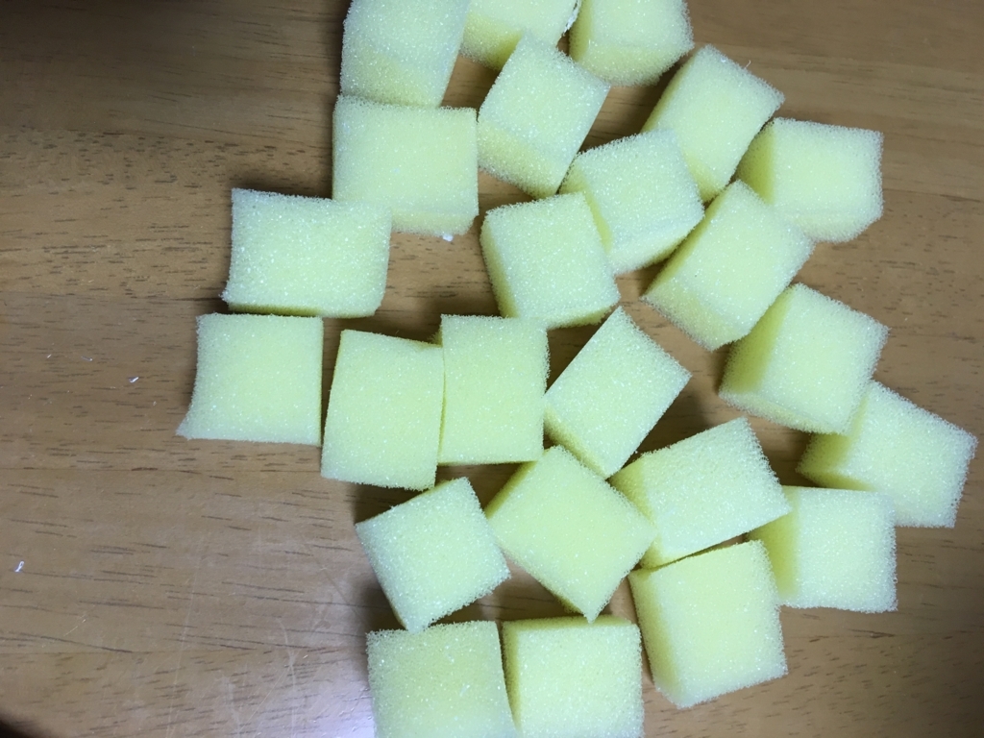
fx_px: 824
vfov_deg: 48.2
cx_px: 492
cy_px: 369
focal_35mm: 29
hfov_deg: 61.7
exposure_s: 1/30
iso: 80
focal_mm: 4.15
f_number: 2.2
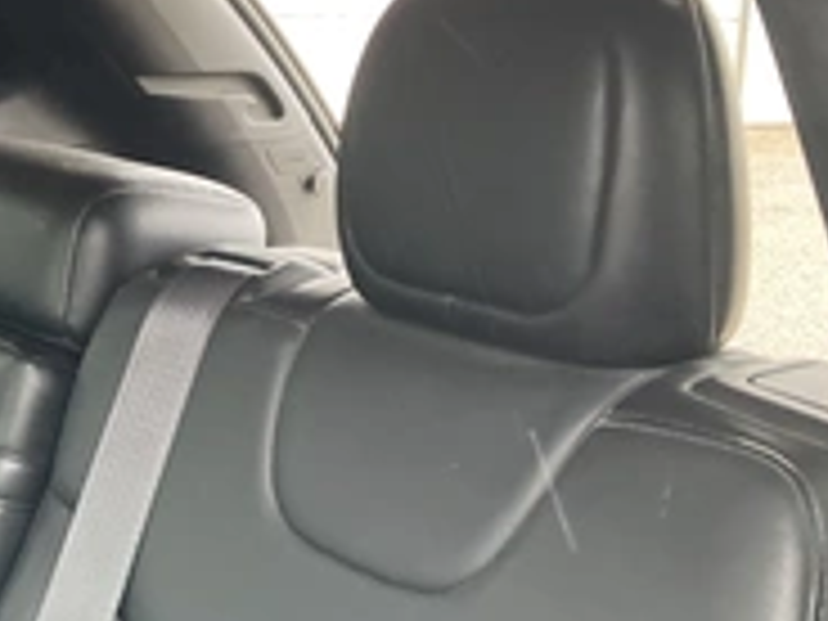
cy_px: 328
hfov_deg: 29.0
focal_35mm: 63
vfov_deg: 23.3
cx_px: 27
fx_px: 1507
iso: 250
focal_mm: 3
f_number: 1.8
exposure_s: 1/60
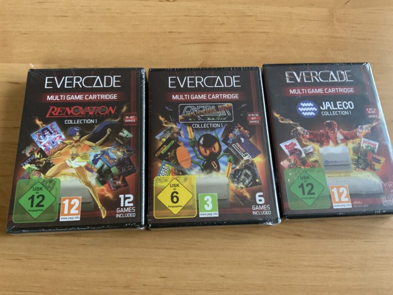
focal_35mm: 29
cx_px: 196
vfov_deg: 48.2
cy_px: 148
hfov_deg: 61.7
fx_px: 329
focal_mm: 3
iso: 250
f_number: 1.8
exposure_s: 1/25
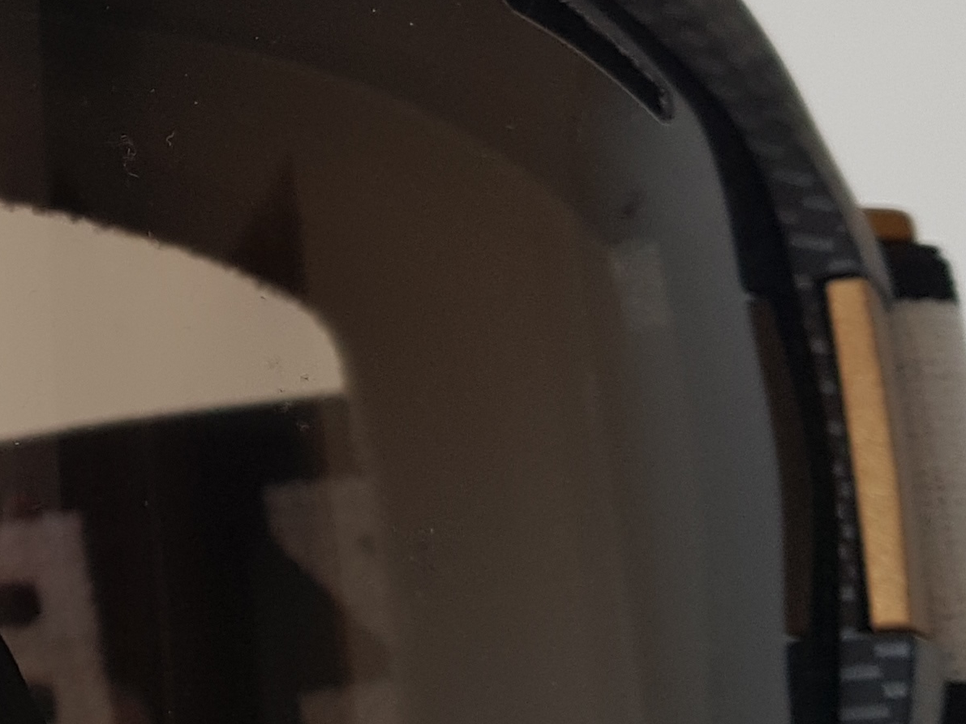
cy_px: 374
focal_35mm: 88
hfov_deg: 19.9
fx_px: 2455
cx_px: -391
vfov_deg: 16.8
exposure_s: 1/50
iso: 50
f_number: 1.7
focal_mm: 4.2
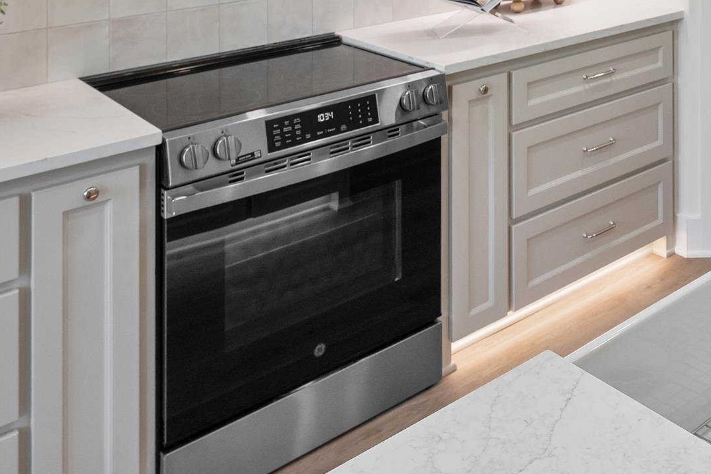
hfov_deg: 41.9
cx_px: 663
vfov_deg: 30.7
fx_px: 829
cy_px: 62
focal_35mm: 42
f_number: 5.6
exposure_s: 1/100
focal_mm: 18
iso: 800
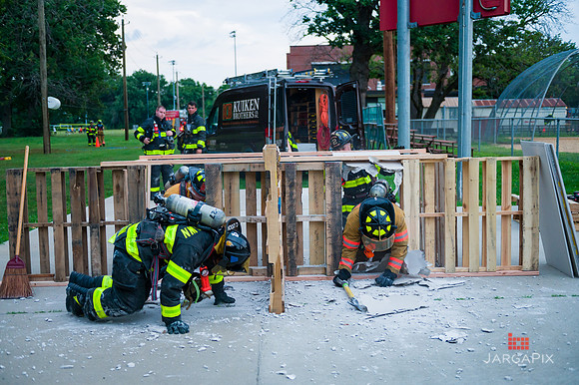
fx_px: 643
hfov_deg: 48.5
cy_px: 192
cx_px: 290
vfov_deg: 33.4
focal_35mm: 40
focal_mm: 40
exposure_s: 1/200
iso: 1600
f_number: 3.2
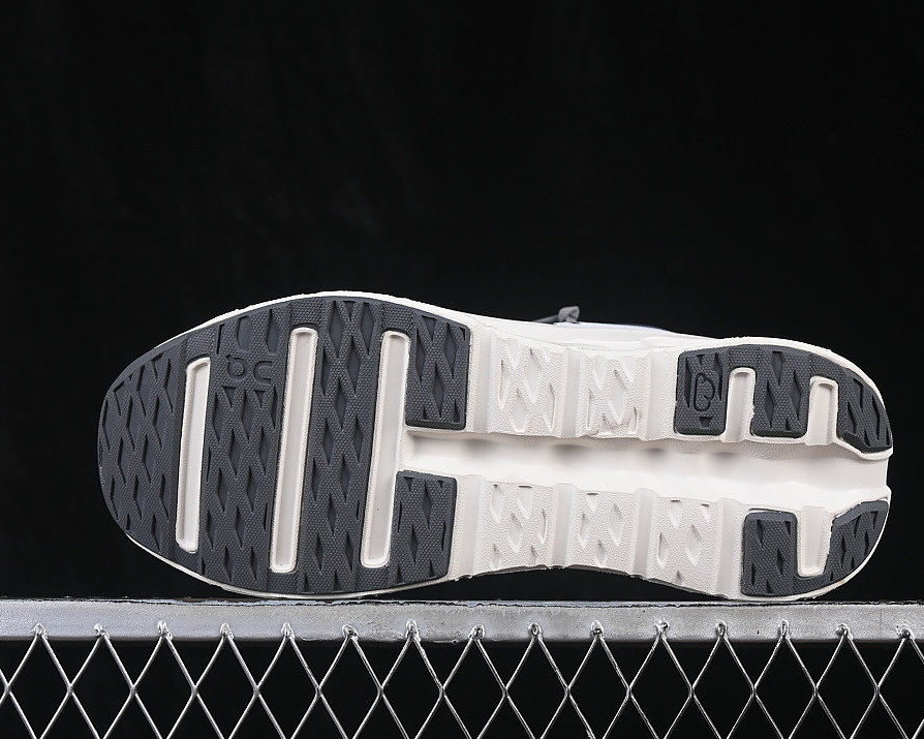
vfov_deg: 18.1
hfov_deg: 22.5
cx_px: 494
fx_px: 2324
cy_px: 368
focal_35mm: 85
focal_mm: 50
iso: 160
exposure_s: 1/80
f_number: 8
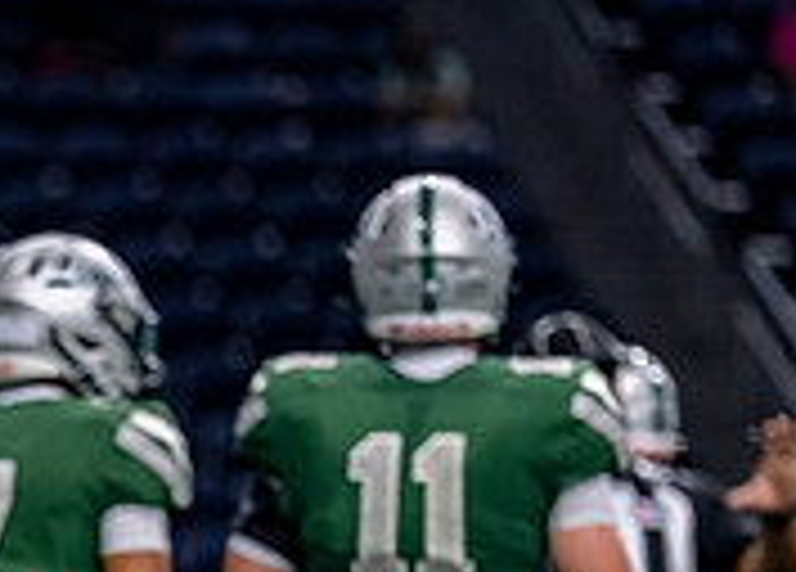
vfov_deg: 2.4
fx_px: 13517
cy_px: 779
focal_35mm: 597
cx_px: -445
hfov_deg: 3.4
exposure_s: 1/1000
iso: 2000
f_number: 2.8
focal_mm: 157
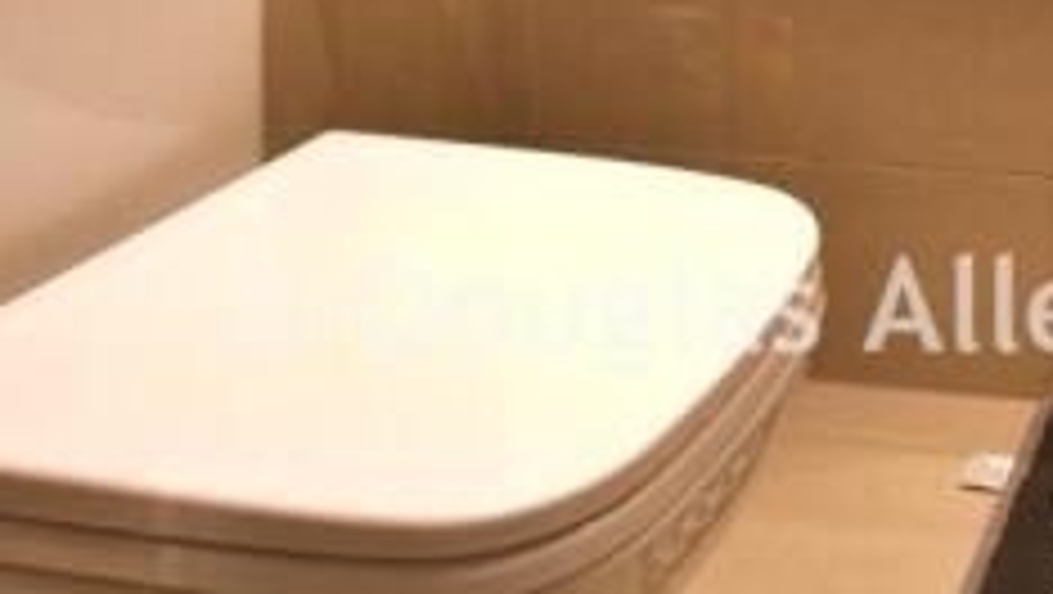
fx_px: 1229
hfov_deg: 37.8
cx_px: 1186
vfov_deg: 21.4
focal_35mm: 44
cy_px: -367
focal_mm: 10
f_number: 8
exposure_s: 1.3
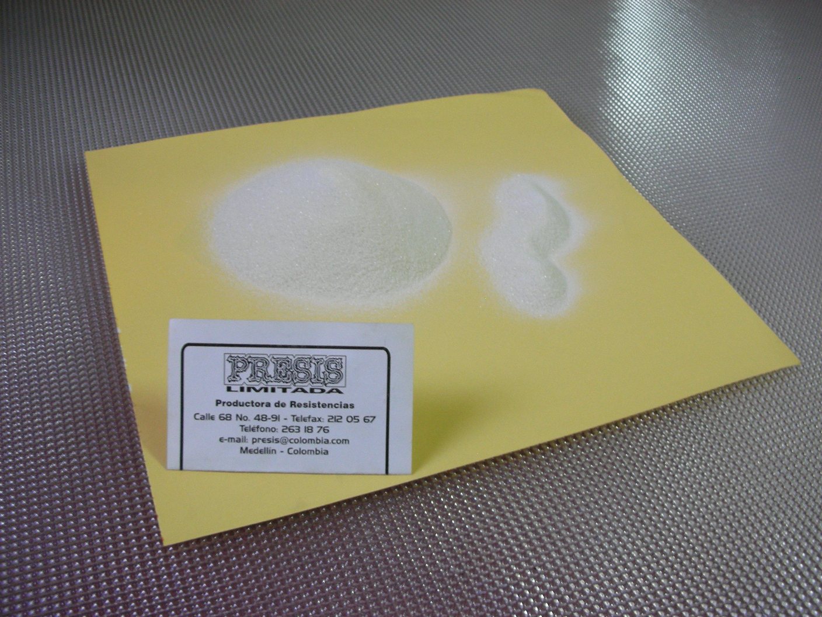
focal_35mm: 35
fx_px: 831
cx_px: 411
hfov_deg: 52.6
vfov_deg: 40.7
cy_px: 308
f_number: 3
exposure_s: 1/3.9
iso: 136
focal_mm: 5.8
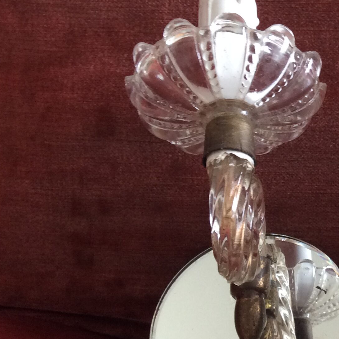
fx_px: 742
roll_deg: +1.6
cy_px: 169
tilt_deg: -41.3
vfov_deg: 25.7
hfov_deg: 23.7
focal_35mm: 67
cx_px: 393
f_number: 2.4
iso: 64
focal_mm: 3.3
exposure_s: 1/25
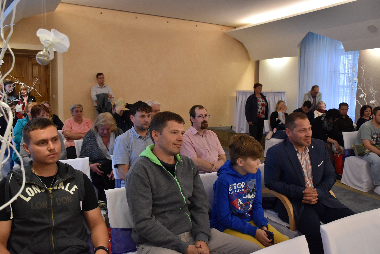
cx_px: 190
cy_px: 127
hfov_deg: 57.2
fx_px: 348
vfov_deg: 40.0
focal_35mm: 33
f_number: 3.5
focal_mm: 22
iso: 1100
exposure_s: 1/60
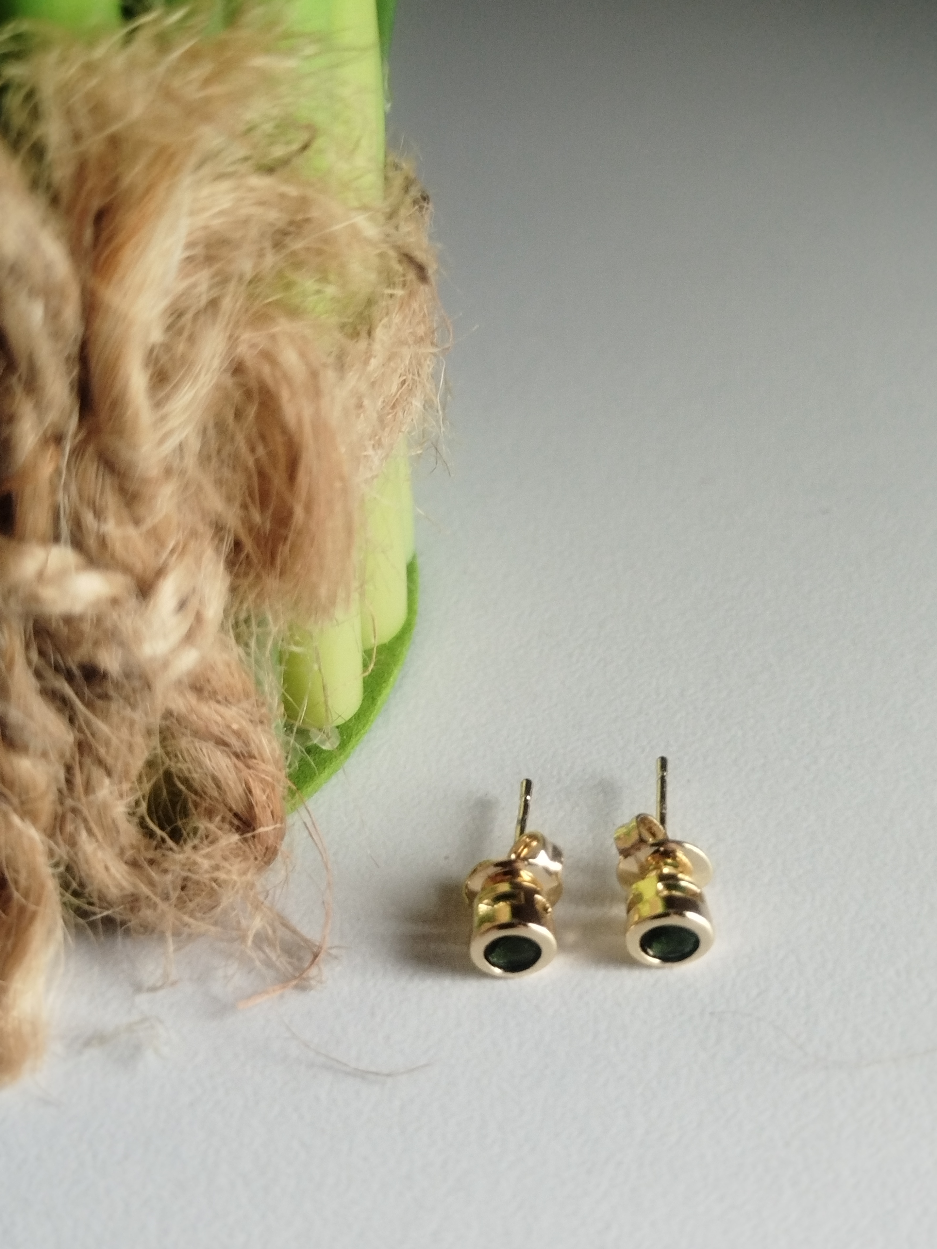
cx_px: 483
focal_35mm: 45
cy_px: 631
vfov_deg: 42.1
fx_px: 1624
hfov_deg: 32.2
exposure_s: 1/24
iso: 800
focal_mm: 5.31
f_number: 1.7
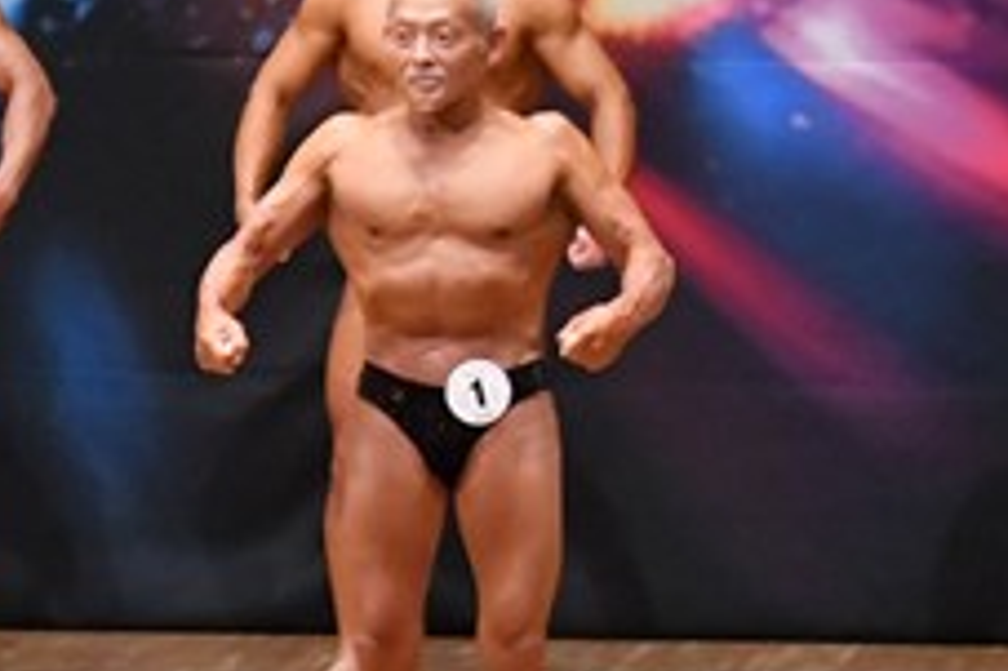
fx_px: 14045
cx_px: -602
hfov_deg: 4.1
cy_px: 360
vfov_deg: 2.7
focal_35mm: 502
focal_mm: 98
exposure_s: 1/400
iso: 8000
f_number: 5.6
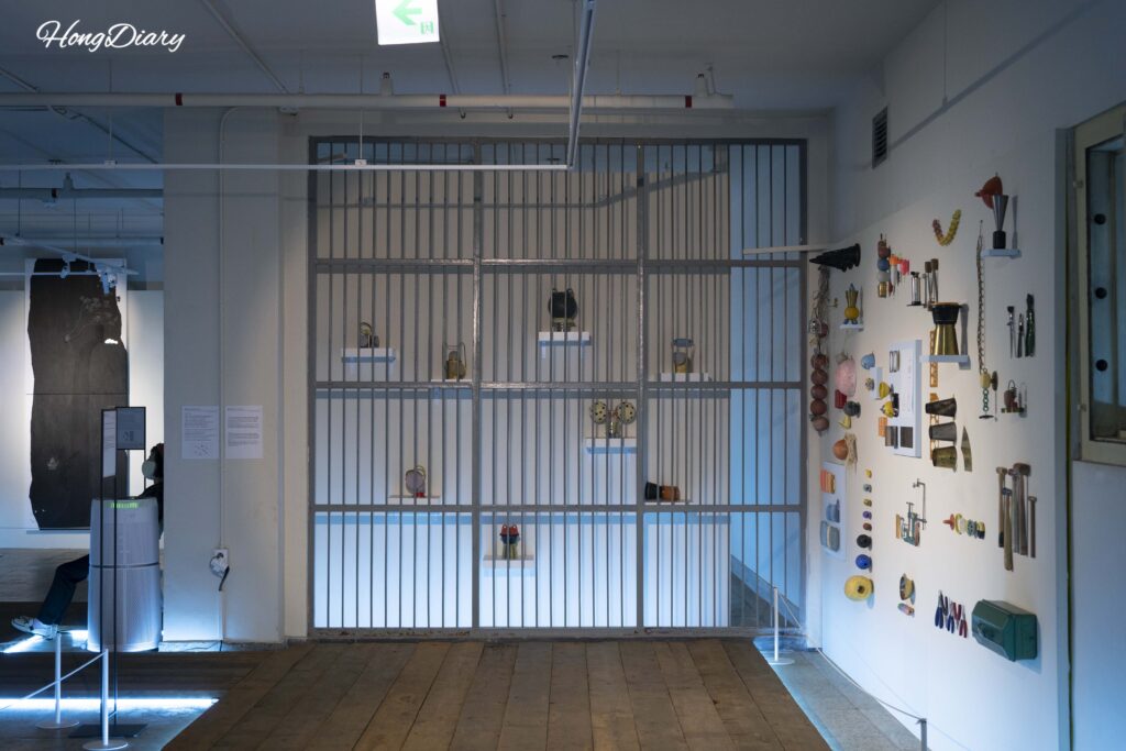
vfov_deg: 29.9
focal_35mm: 45
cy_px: 376
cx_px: 563
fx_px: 1408
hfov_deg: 43.6
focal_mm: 45
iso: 2000
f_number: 5.6
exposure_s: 1/160
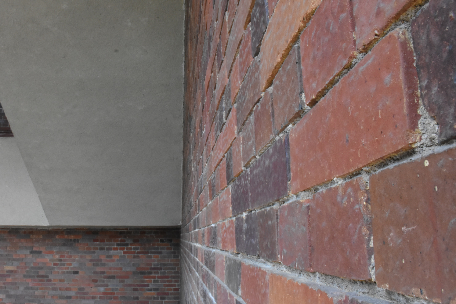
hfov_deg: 51.4
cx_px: 172
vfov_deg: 35.9
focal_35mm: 37
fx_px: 469
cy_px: 163
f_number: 22
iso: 2200
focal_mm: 18
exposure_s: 1/30
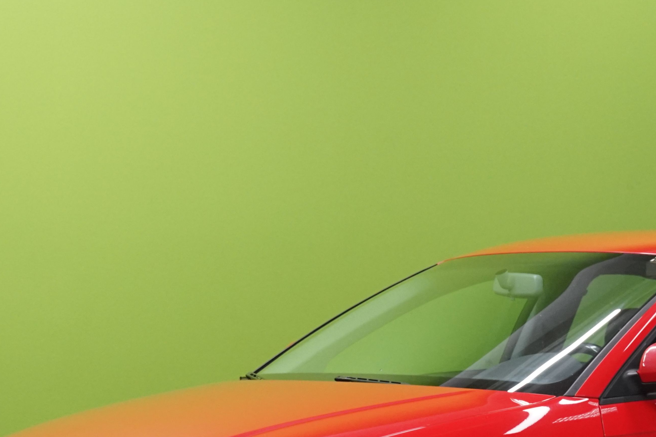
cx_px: 580
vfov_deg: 8.6
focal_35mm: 159
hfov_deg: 12.8
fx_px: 2897
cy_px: 393
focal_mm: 69
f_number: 9
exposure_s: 1/25
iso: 2000
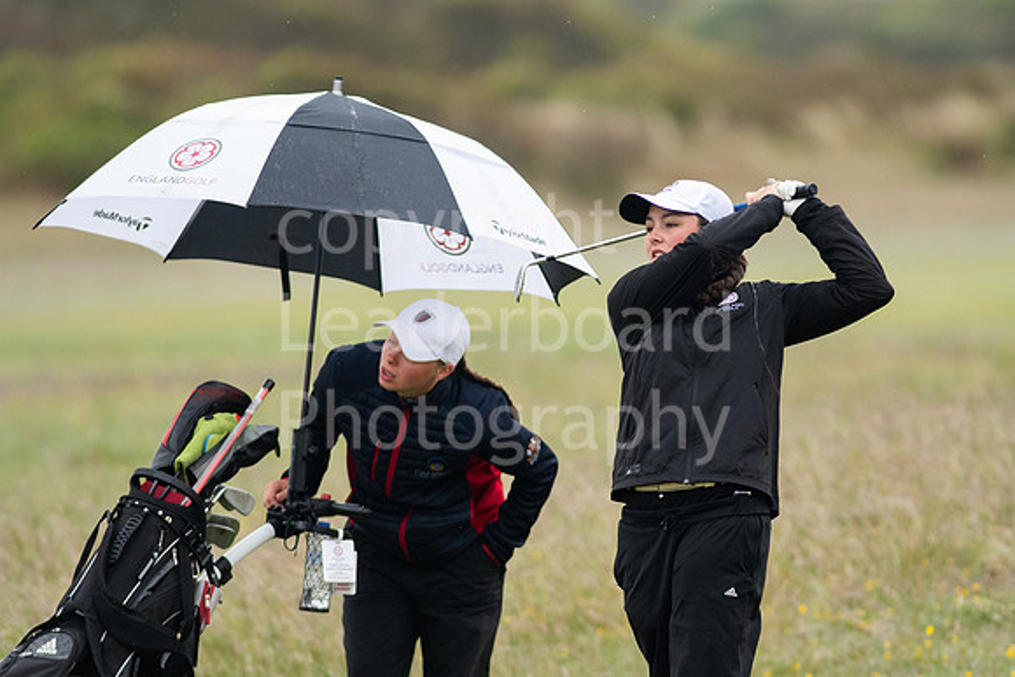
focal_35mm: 450
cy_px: 338
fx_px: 12690
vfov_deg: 3.1
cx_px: 508
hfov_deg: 4.6
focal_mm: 300
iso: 1600
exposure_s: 1/3200
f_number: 4
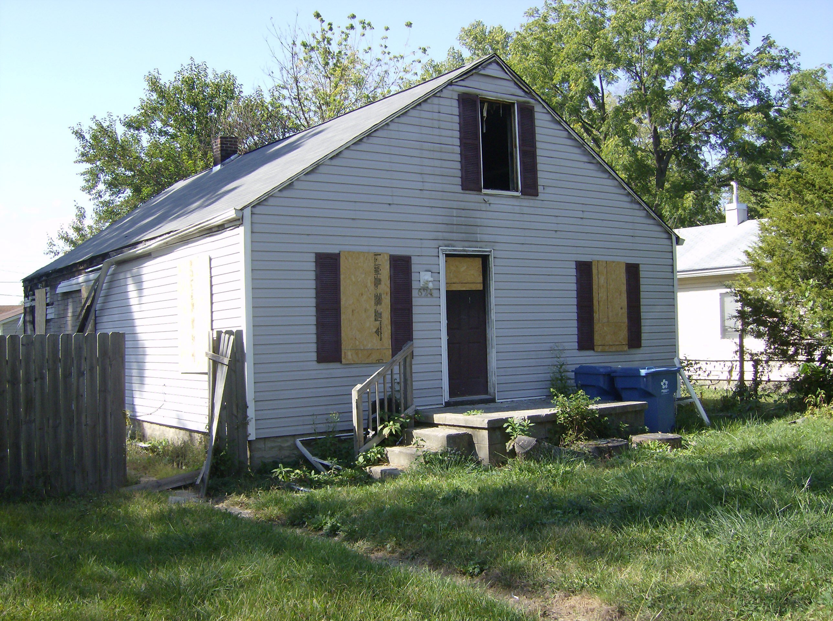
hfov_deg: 51.5
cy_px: 310
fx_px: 864
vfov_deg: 39.5
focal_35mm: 36
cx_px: 416
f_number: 4.7
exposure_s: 1/278
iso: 100
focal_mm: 6
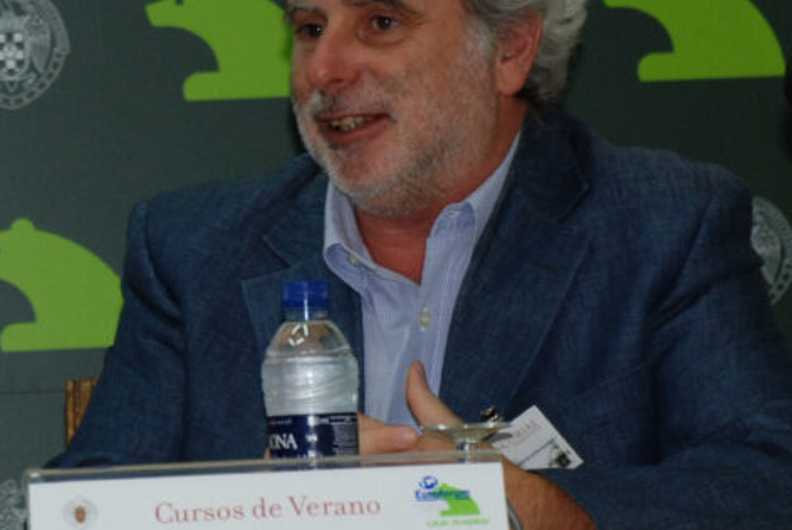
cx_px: 436
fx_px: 3679
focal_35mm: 167
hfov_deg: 12.3
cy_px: 218
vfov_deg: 8.2
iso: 500
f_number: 5.6
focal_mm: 70
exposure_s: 1/60
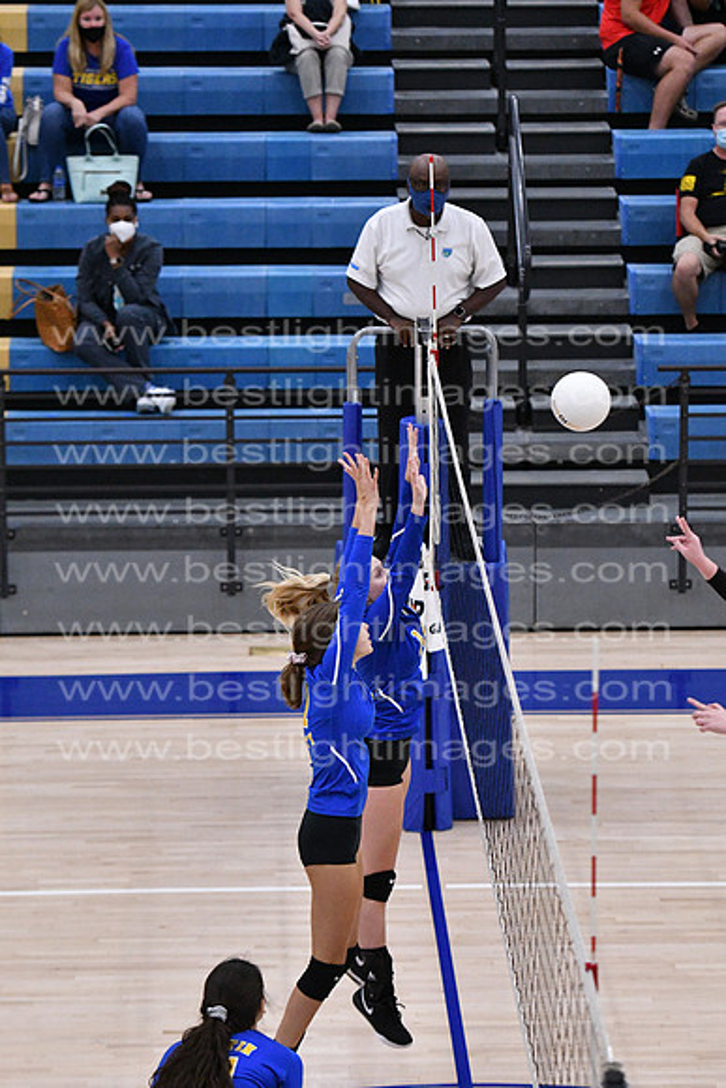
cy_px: 544
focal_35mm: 168
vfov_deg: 12.2
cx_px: 363
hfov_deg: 8.2
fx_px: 5079
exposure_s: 1/1250
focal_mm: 112
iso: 6400
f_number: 3.2
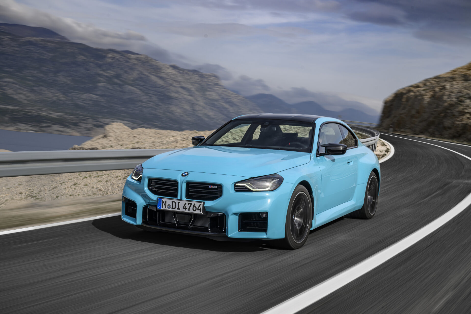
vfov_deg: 28.1
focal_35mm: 48
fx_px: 628
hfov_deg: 41.1
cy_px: 157
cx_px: 236
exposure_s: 1/15
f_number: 10
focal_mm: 48
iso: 32
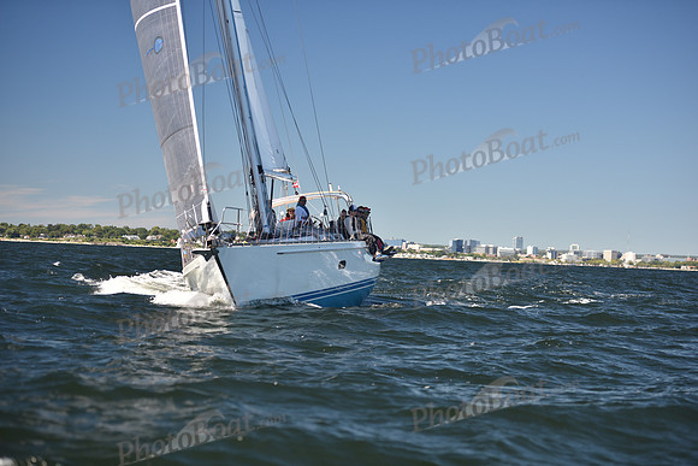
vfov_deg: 17.5
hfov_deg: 26.0
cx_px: 349
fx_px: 1513
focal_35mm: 78
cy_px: 233
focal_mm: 78
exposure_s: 1/800
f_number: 3.2
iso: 200
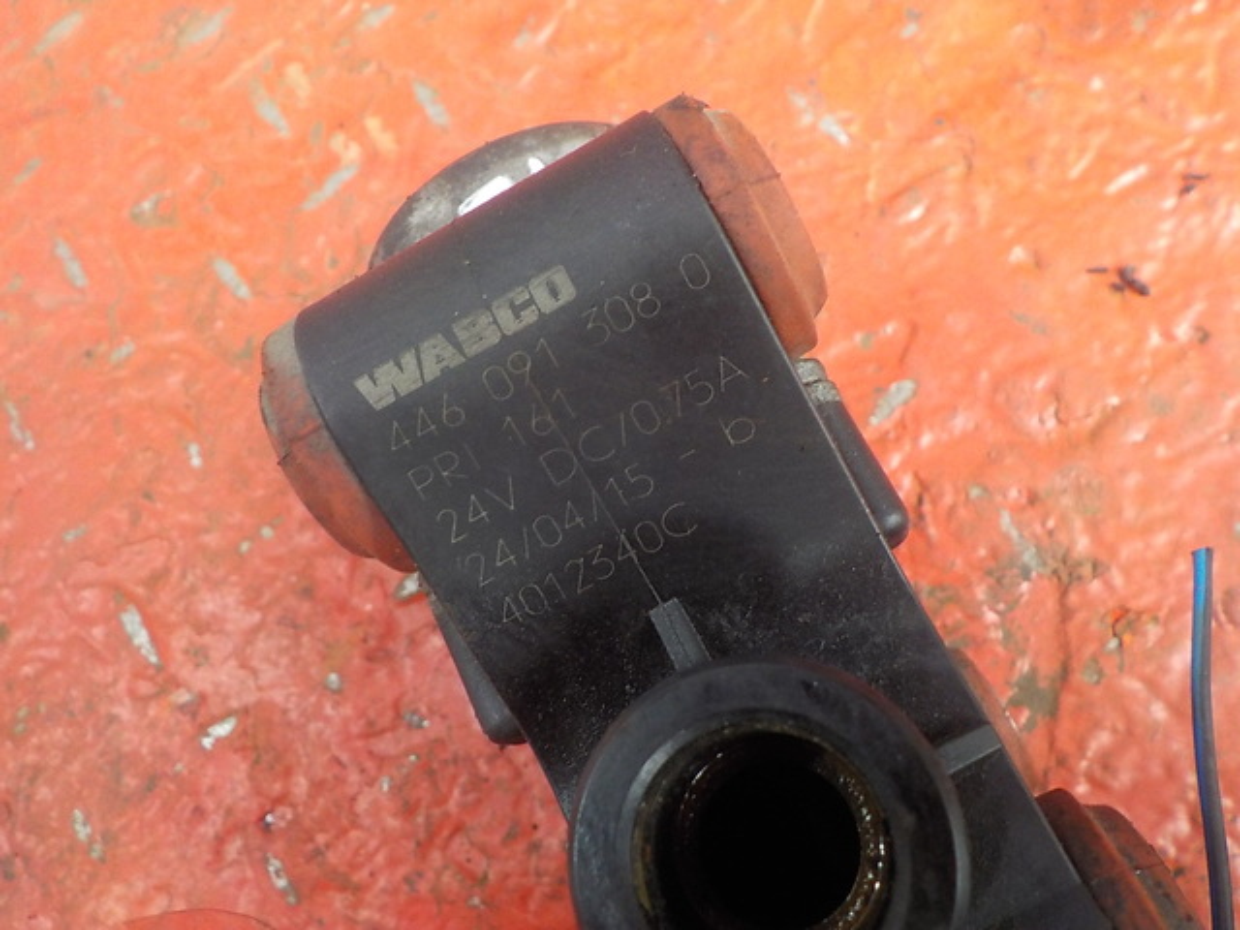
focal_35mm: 30
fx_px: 1075
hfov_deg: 60.0
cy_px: 465
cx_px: 620
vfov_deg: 46.8
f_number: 3.3
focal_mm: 4.1
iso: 320
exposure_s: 1/30
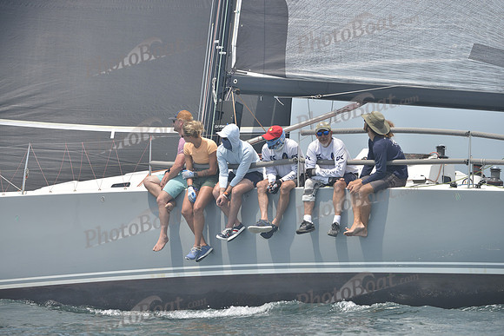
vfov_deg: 5.1
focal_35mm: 270
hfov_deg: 7.6
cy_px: 168
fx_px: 3781
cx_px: 252
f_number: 7.1
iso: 280
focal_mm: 270
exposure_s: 1/1000
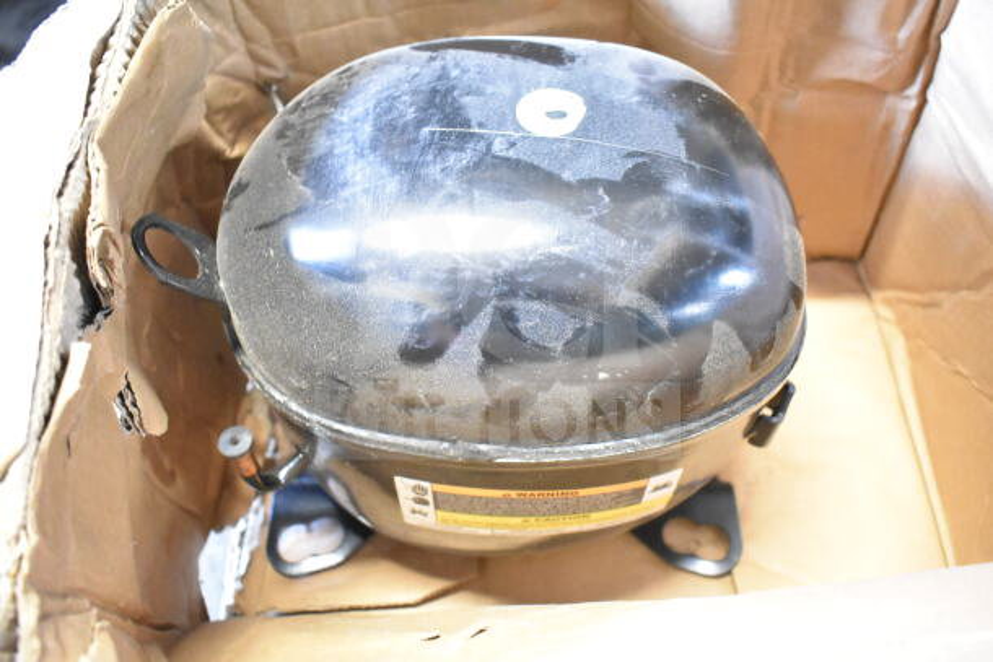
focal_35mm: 33
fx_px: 910
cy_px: 331
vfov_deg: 40.0
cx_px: 496
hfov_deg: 57.2
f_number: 3.8
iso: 8000
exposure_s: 1/30
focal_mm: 22
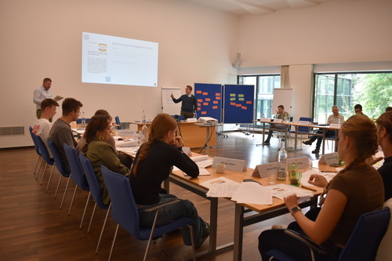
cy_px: 130
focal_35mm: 27
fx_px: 294
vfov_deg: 47.9
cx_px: 196
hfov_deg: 67.4
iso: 400
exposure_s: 1/80
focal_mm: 18
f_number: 4.5
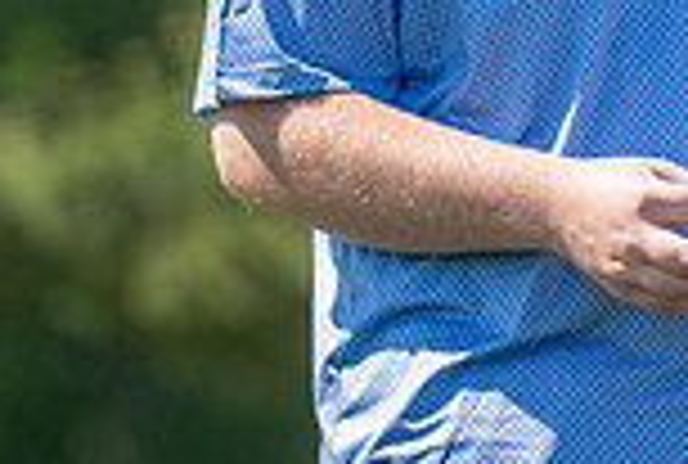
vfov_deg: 1.0
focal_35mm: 1414
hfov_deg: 1.5
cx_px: 732
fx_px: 27103
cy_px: -270
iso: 640
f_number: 5.6
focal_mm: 370
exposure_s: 1/2500
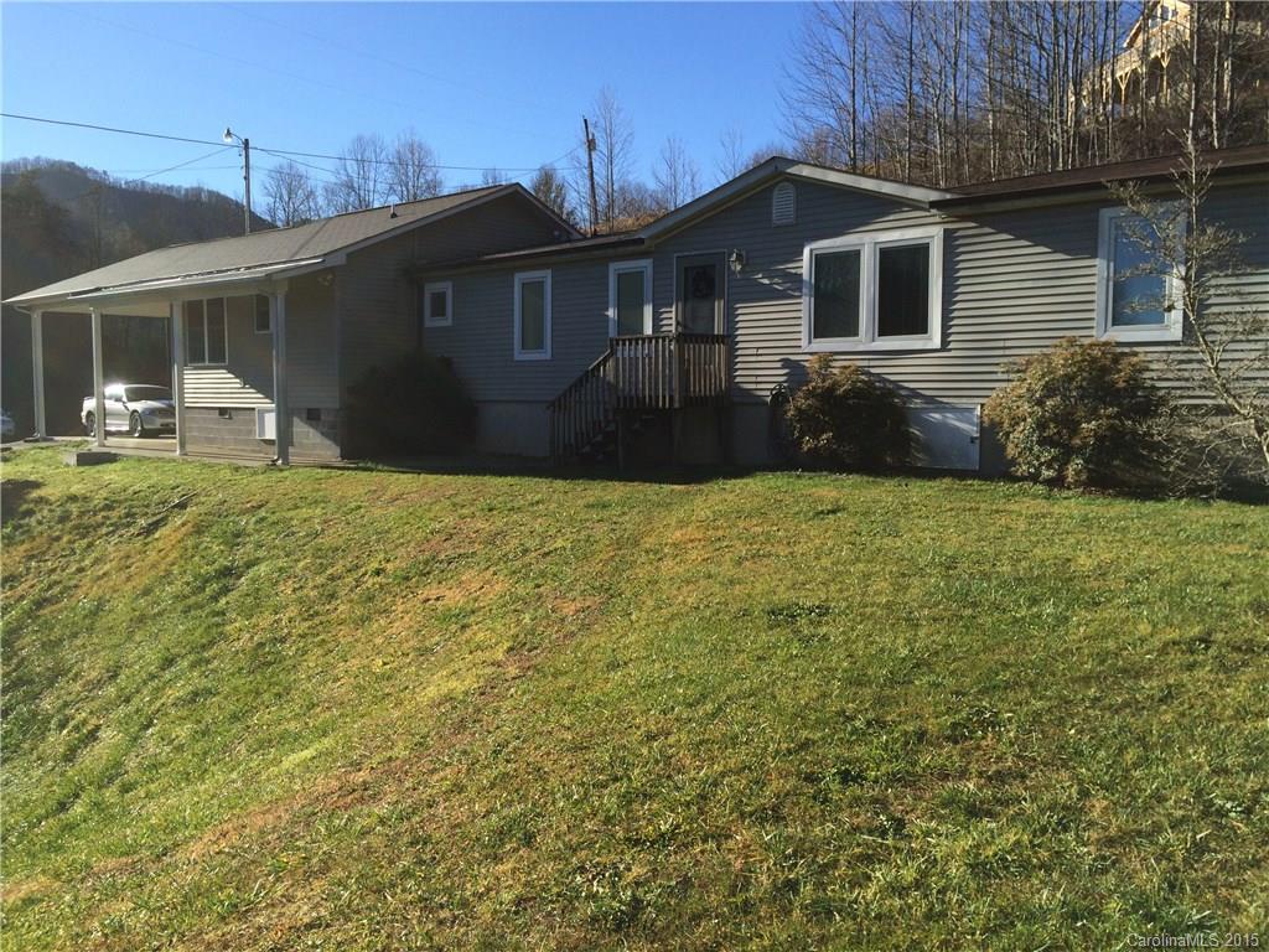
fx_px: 1063
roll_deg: +0.1
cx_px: 634
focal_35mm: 29
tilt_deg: -6.8
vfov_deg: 48.2
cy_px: 476
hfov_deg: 61.7
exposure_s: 1/1580
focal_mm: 4.15
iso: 32
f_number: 2.2
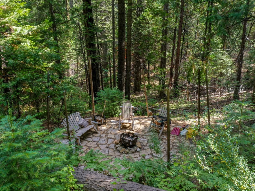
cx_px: 121
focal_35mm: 31
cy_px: 97
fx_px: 228
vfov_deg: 45.4
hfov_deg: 58.3
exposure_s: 1/80
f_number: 8
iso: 400
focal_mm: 10.26
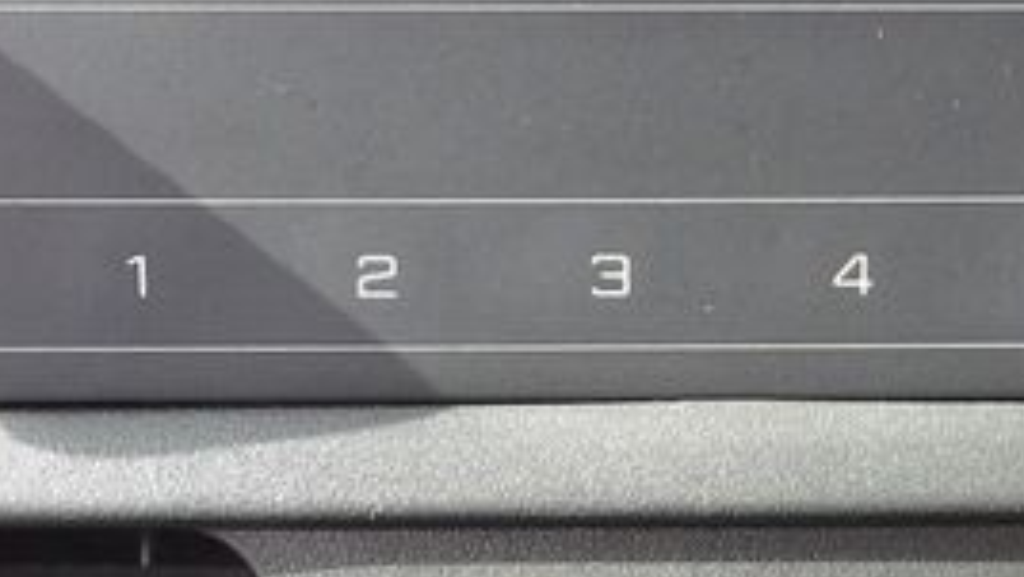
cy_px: 344
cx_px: 684
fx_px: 2716
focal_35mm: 100
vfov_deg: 12.1
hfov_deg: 21.3
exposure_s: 1/16
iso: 124
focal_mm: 4.3
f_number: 3.2
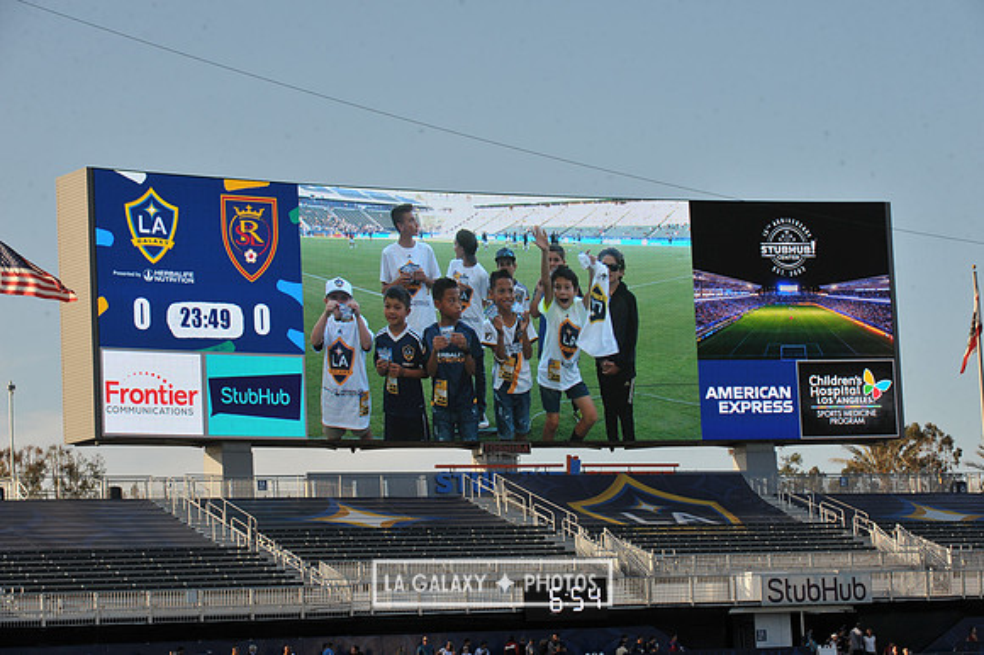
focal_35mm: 110
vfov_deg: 12.4
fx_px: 3005
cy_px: 328
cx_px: 492
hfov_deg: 18.6
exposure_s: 1/500
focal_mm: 110
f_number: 11
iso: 400
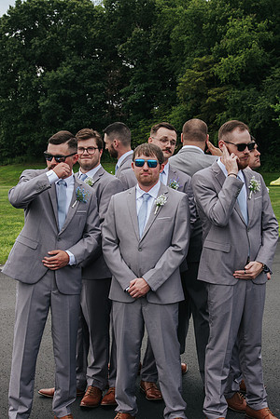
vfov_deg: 29.3
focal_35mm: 69
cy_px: 210
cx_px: 151
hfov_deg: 19.7
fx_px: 804
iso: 220
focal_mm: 46
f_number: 8
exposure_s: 1/250
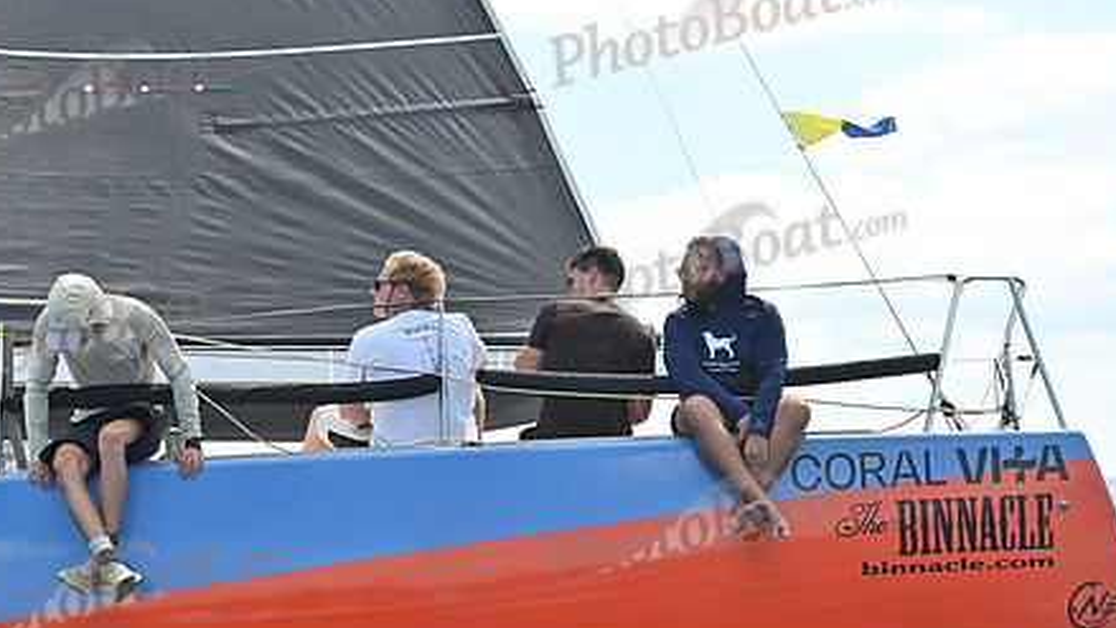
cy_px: 423
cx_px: 419
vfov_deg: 12.5
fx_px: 2871
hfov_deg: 22.0
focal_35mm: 97
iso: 250
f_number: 5.6
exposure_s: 1/1250
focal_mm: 70
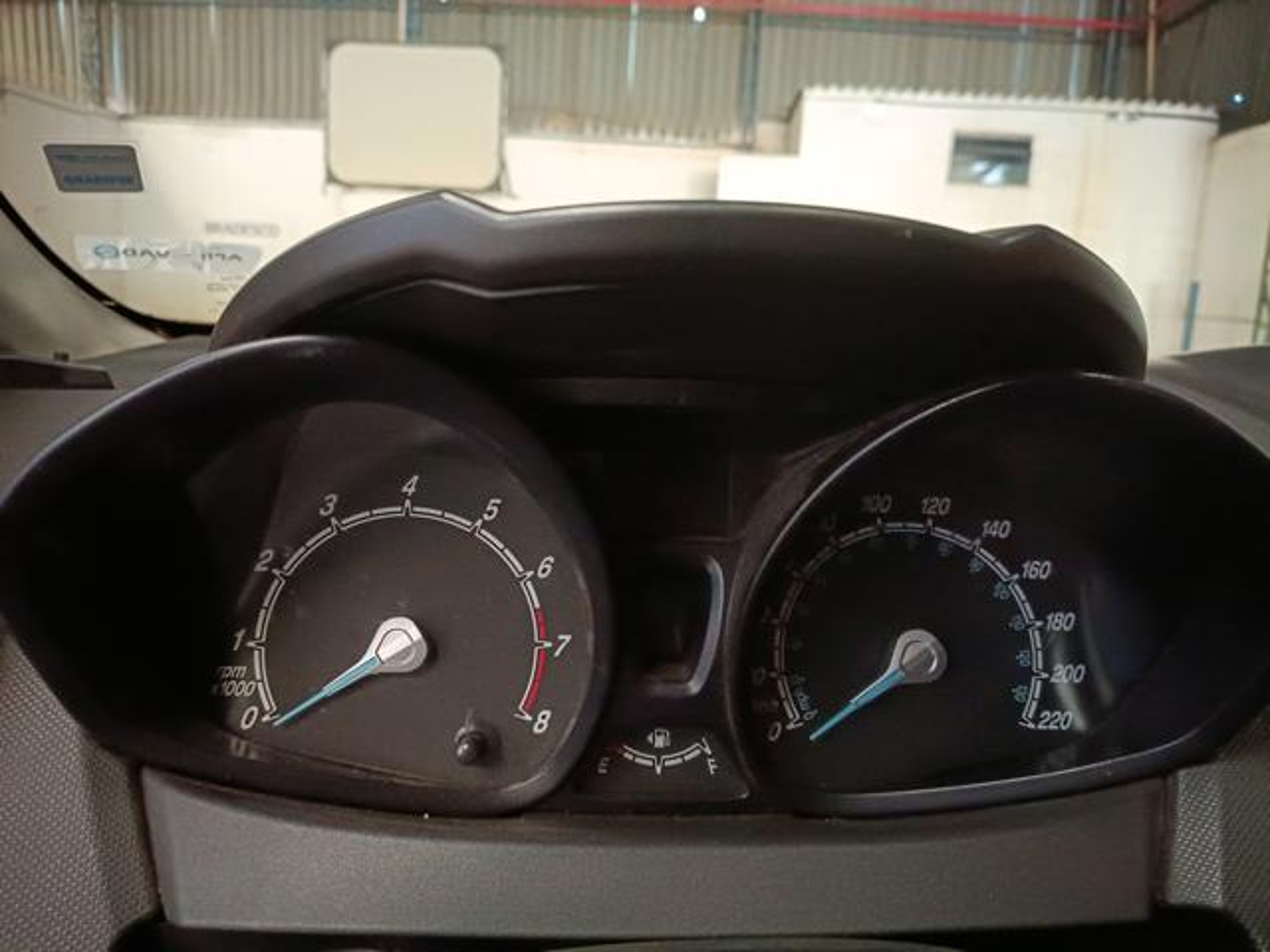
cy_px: 476
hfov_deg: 67.3
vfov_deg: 53.1
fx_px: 954
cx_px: 635
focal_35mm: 26
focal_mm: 4.81
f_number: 1.8
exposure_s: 1/30
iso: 3746
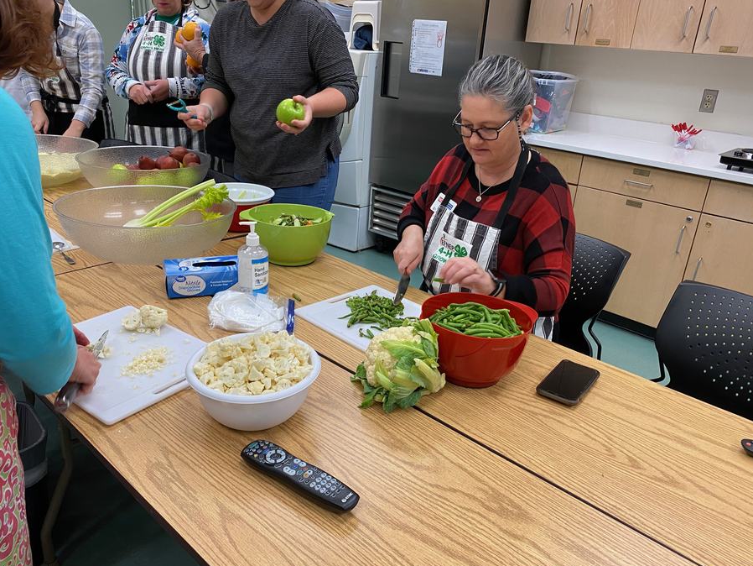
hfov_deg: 65.3
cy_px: 280
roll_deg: -4.2
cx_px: 390
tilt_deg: -23.5
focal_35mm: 27
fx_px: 587
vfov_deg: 51.4
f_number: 1.8
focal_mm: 4.25
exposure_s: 1/60
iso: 80
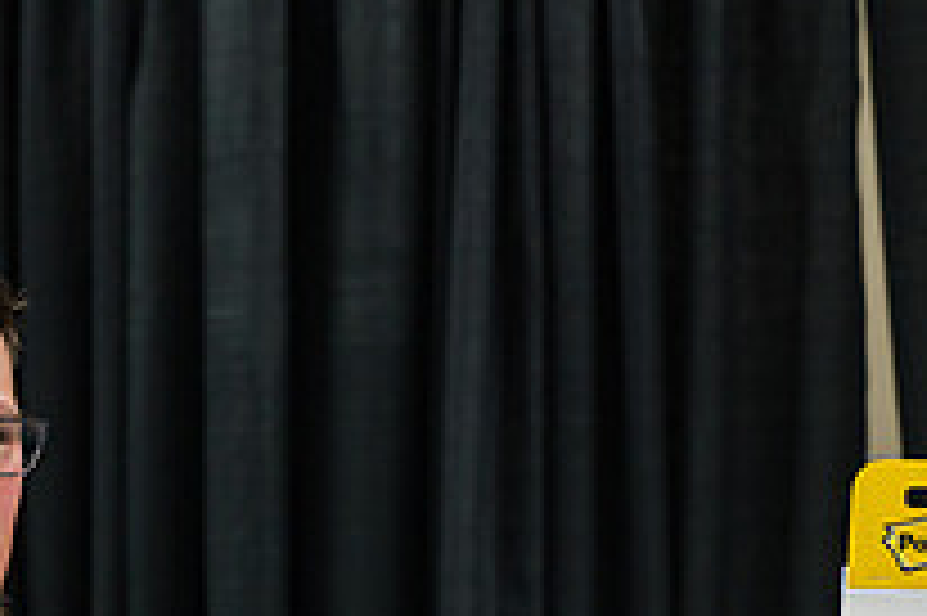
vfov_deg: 2.4
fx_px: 14485
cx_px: 144
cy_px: 755
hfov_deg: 3.7
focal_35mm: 563
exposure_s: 1/500
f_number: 3.2
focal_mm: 200
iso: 1600
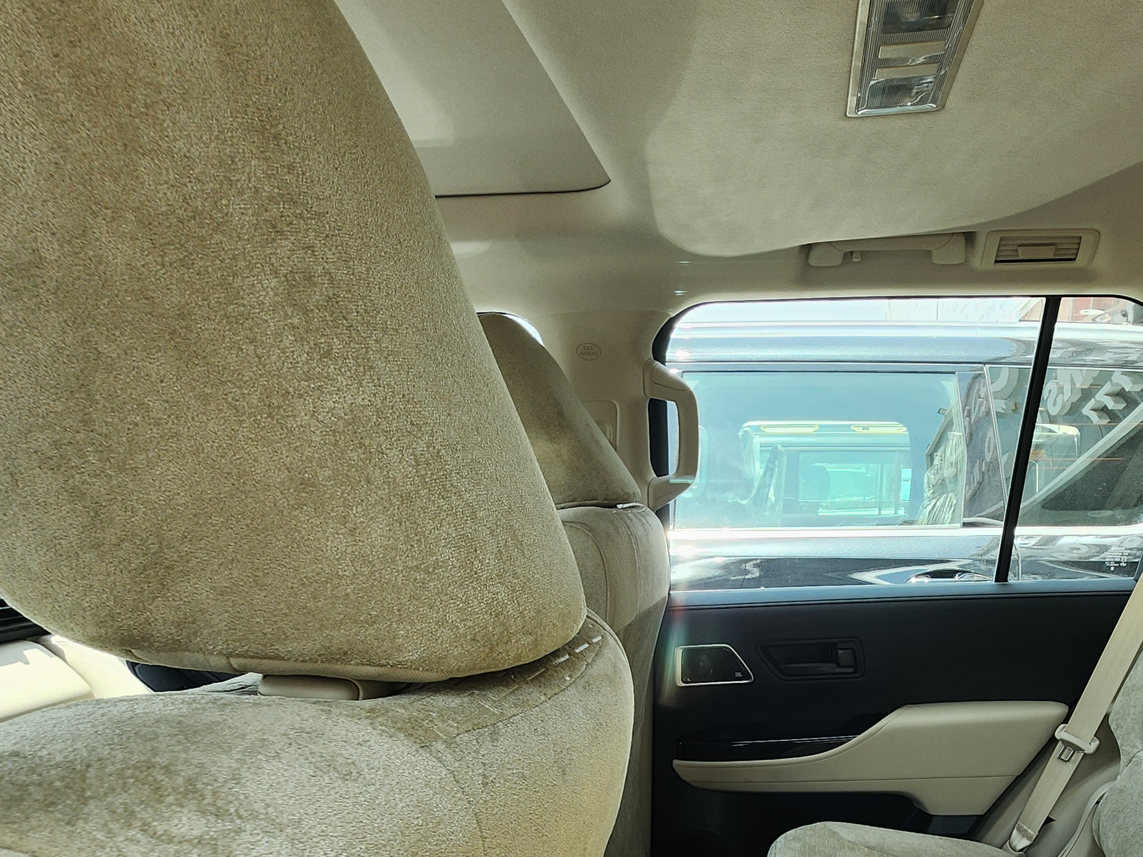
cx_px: 797
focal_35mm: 26
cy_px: 767
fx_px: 859
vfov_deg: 47.8
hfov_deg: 64.8
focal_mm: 2.2
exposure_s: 1/116
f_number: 2.2
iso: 50
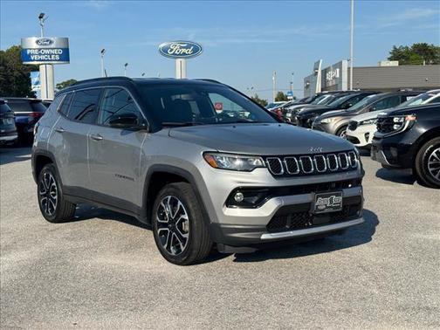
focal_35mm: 48
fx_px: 610
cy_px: 165
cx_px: 220
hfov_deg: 39.7
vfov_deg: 30.3
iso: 64
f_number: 1.78
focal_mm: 6.76
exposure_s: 1/4608
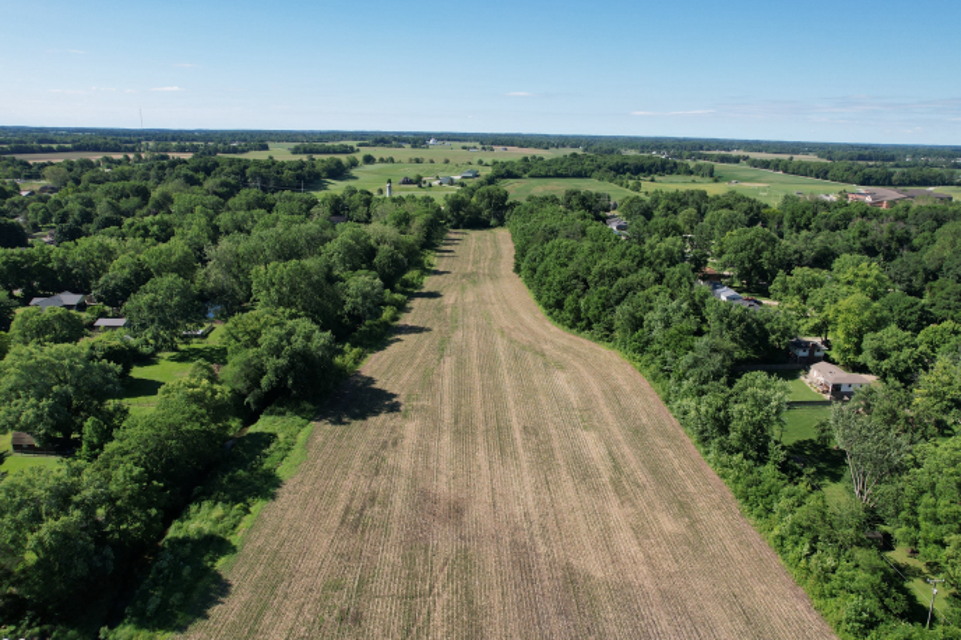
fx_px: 640
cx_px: 507
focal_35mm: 24
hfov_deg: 73.7
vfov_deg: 53.1
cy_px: 320
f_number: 2.8
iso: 110
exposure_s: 1/2000
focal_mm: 8.38
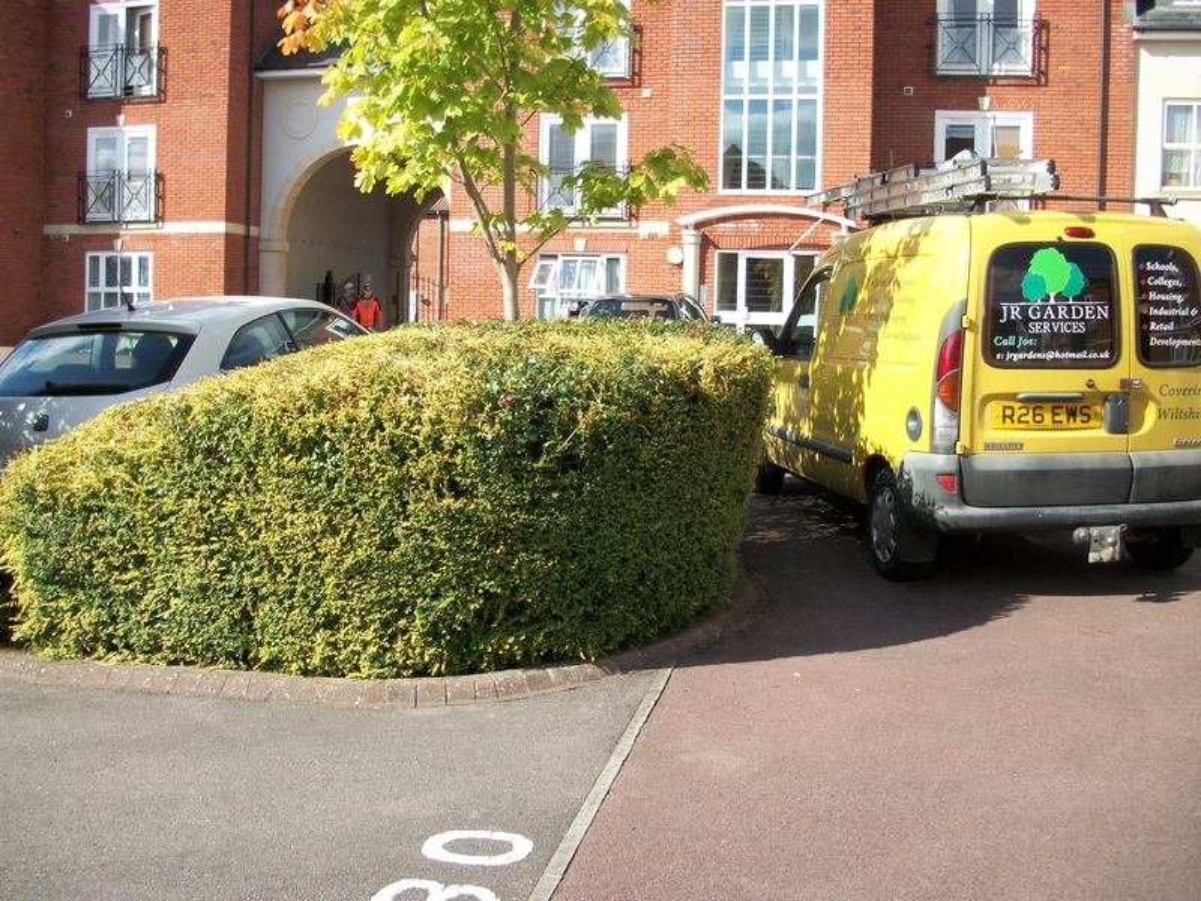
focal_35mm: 35
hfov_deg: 52.6
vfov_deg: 40.7
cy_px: 450
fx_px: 1214
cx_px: 600
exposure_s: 1/500
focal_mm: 6.3
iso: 80
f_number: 3.1
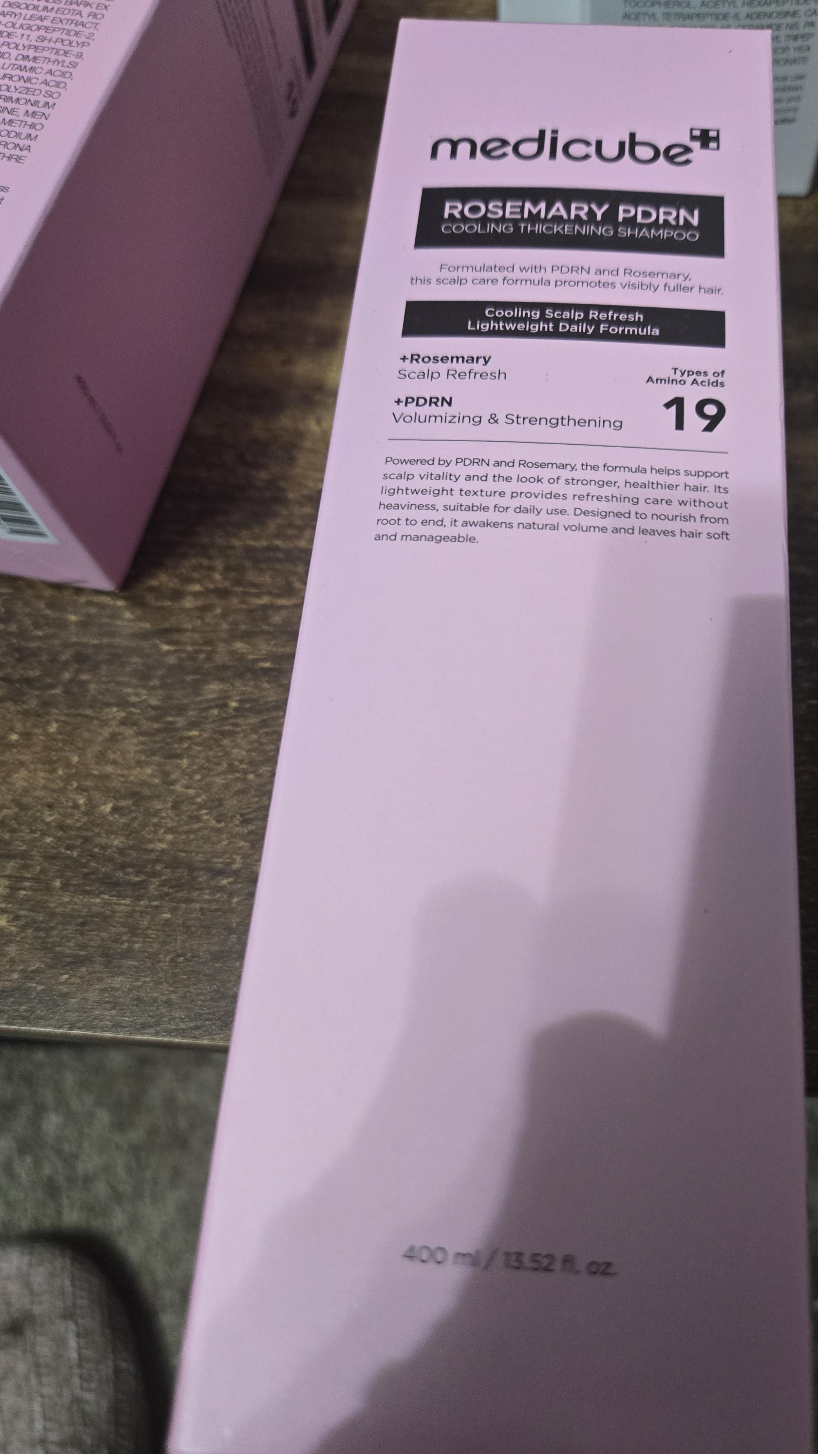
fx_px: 1003
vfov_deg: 71.9
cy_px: 748
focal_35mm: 26
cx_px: 526
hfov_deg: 43.9
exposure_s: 1/60
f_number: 1.8
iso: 640
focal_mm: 5.4
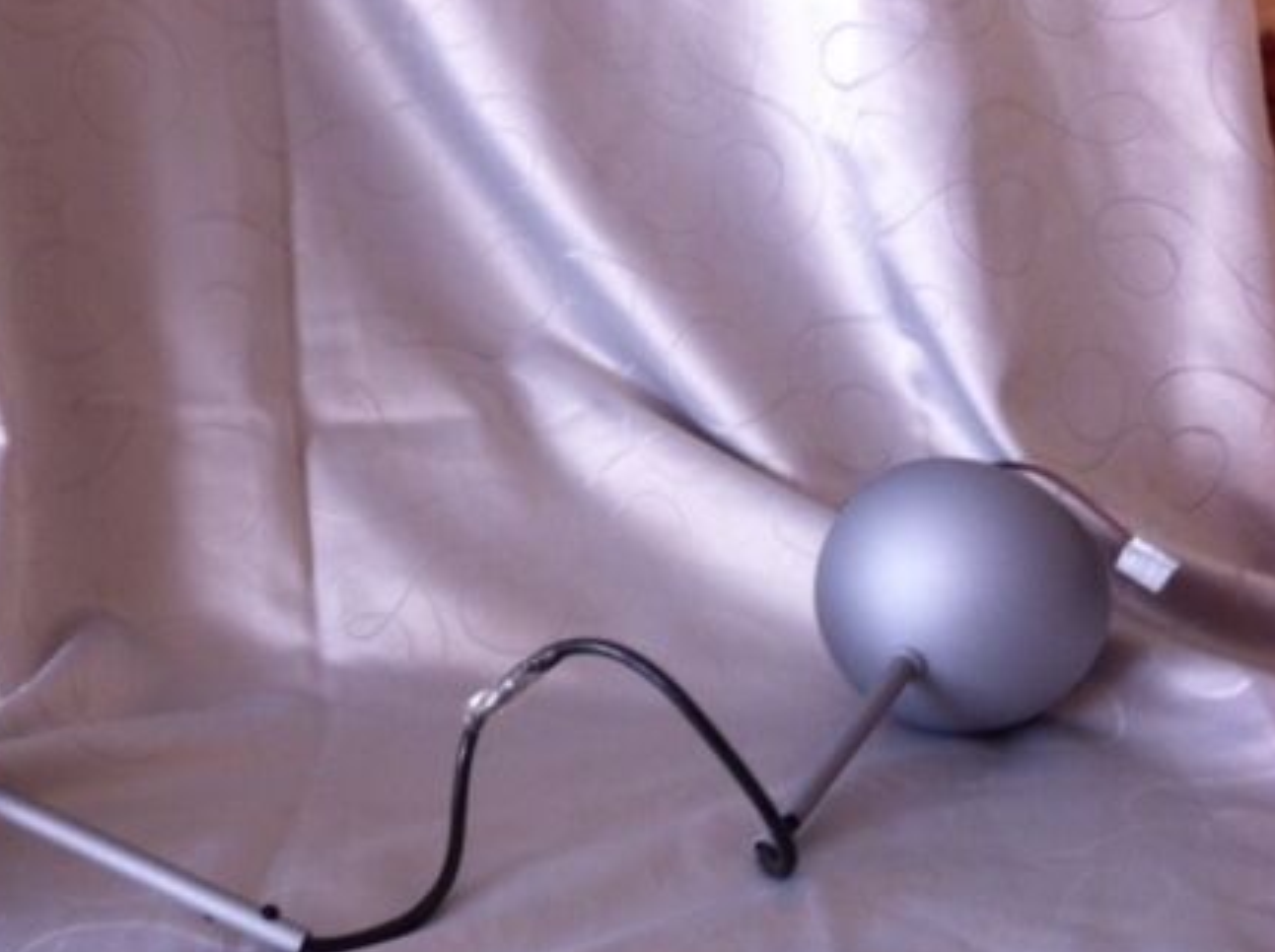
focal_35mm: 52
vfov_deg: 27.9
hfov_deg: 36.3
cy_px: 585
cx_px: 385
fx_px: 1913
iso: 125
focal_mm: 3.85
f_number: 2.8
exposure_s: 1/17
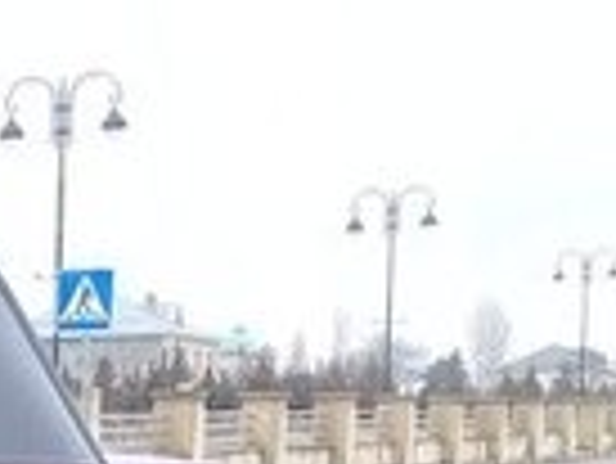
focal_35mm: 149
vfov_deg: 9.3
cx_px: -481
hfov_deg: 12.2
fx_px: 2654
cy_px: 953
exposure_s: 1/175
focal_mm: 3.3
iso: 50
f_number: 2.2
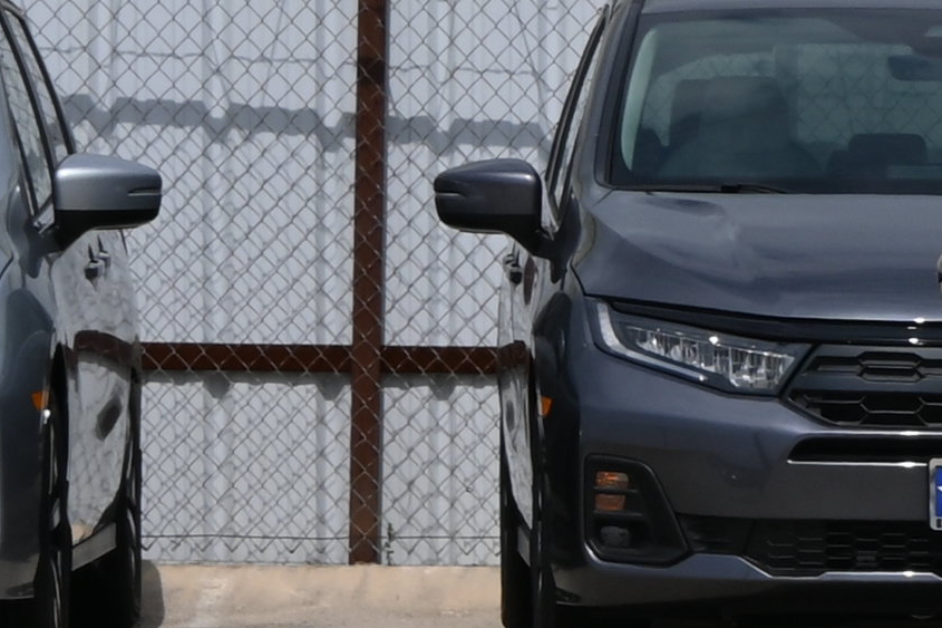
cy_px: 1249
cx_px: 2713
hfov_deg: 5.9
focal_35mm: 326
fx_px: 8536
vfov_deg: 4.2
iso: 100
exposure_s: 1/640
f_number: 9
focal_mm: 33
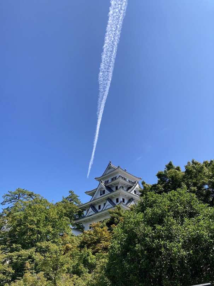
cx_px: 107
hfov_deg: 49.7
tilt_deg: +36.7
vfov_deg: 63.5
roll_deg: -0.8
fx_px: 231
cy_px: 143
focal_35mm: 28
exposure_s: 1/1656
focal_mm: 3.99
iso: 20
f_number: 1.8
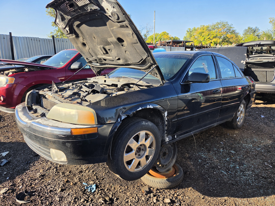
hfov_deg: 73.9
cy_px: 103
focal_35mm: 23
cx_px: 138
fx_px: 183
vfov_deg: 58.9
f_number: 1.8
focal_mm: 5.4
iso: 80
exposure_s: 1/2060
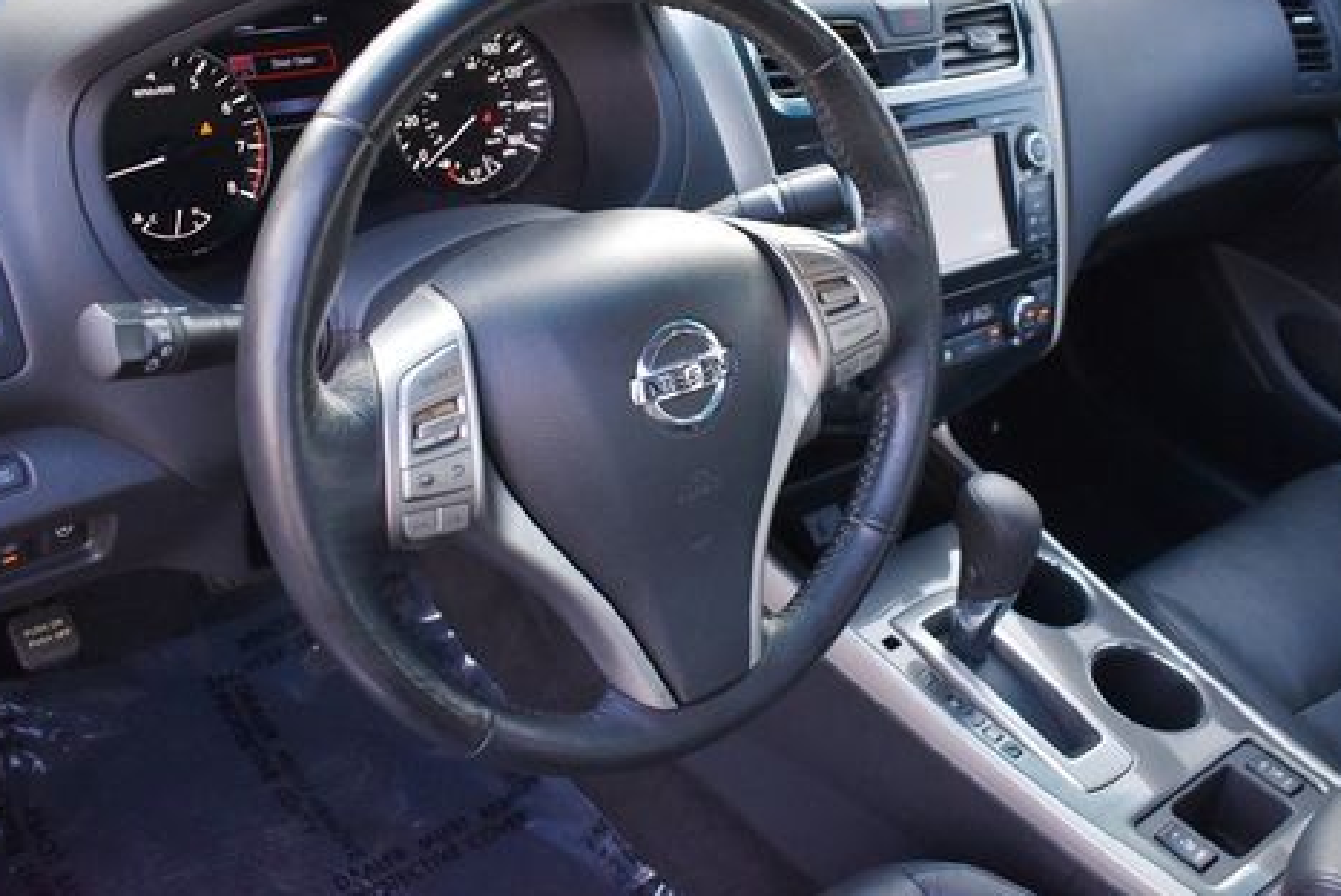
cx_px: 741
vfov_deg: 35.9
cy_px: 363
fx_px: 1379
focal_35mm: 37
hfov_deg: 51.8
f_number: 3.5
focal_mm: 18
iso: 800
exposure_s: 1/250
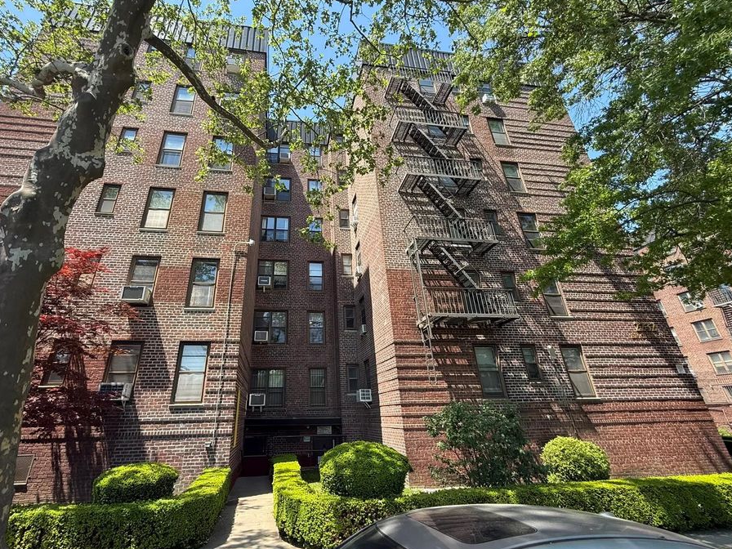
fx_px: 338
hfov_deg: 94.1
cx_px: 326
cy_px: 260
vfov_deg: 78.0
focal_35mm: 16
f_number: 2.2
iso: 50
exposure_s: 1/482
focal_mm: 2.22
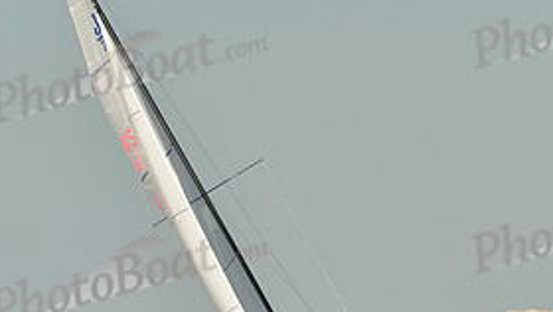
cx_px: 370
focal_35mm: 867
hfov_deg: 2.5
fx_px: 12723
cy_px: 148
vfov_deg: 1.4
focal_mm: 400
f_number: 7.1
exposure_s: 1/1250
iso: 280
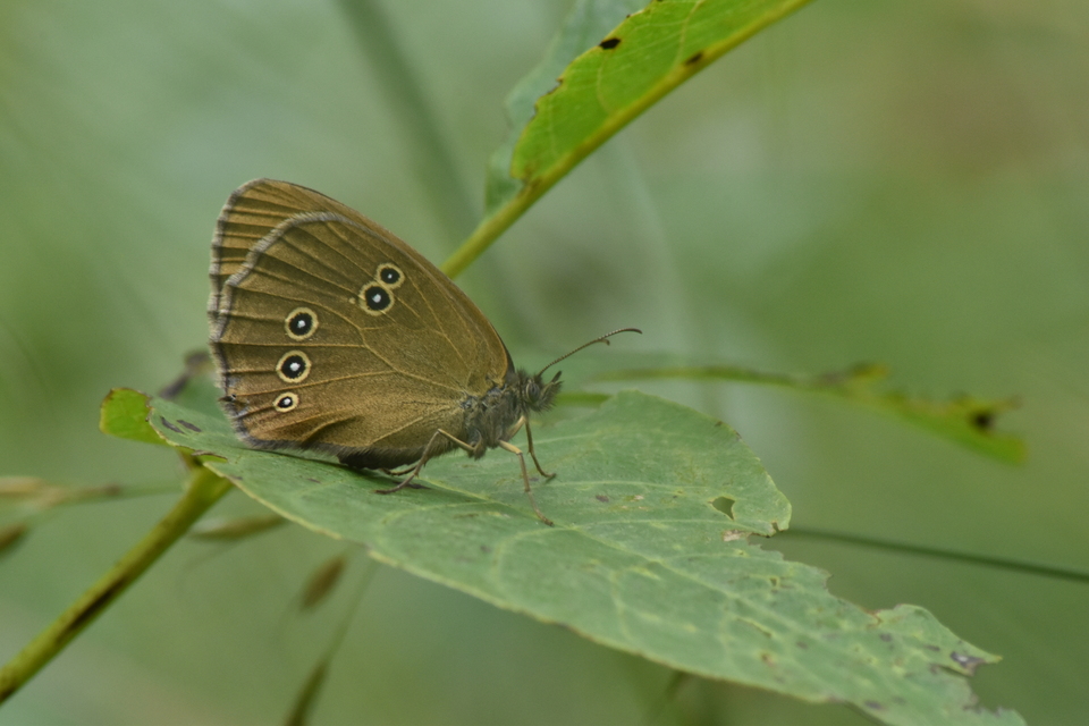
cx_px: 544
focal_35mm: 450
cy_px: 363
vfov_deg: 3.1
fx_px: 13611
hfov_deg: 4.6
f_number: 20
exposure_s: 1/320
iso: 1600
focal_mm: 300
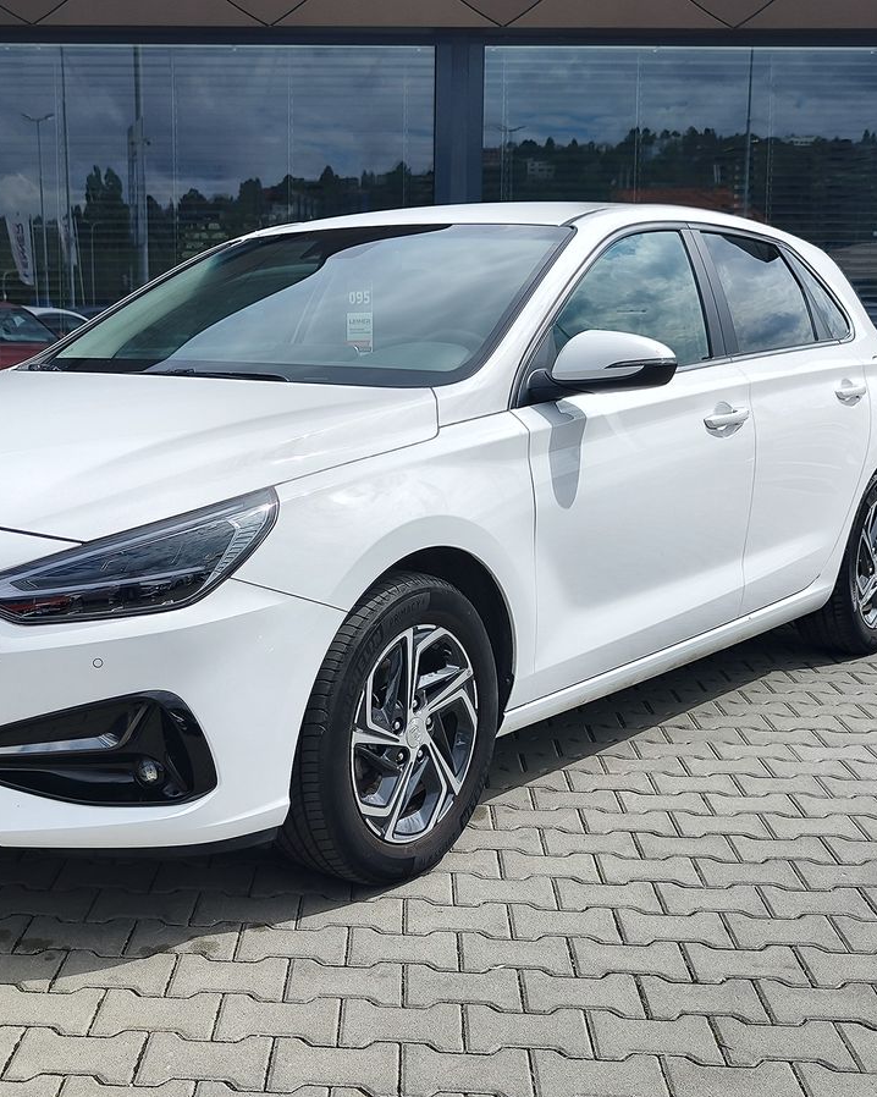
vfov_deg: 58.8
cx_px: 275
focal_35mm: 30
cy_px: 548
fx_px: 974
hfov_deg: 47.5
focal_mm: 7.01
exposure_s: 1/1508
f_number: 1.69
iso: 50
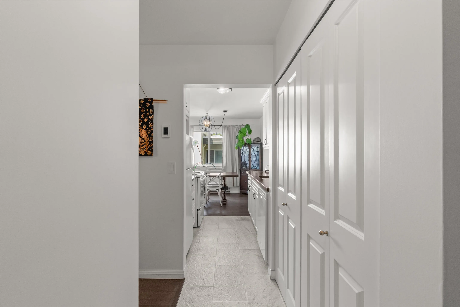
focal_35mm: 16
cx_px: 230
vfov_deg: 73.8
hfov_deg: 96.7
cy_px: 154
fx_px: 205
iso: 4000
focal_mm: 16
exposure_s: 1/30
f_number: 10
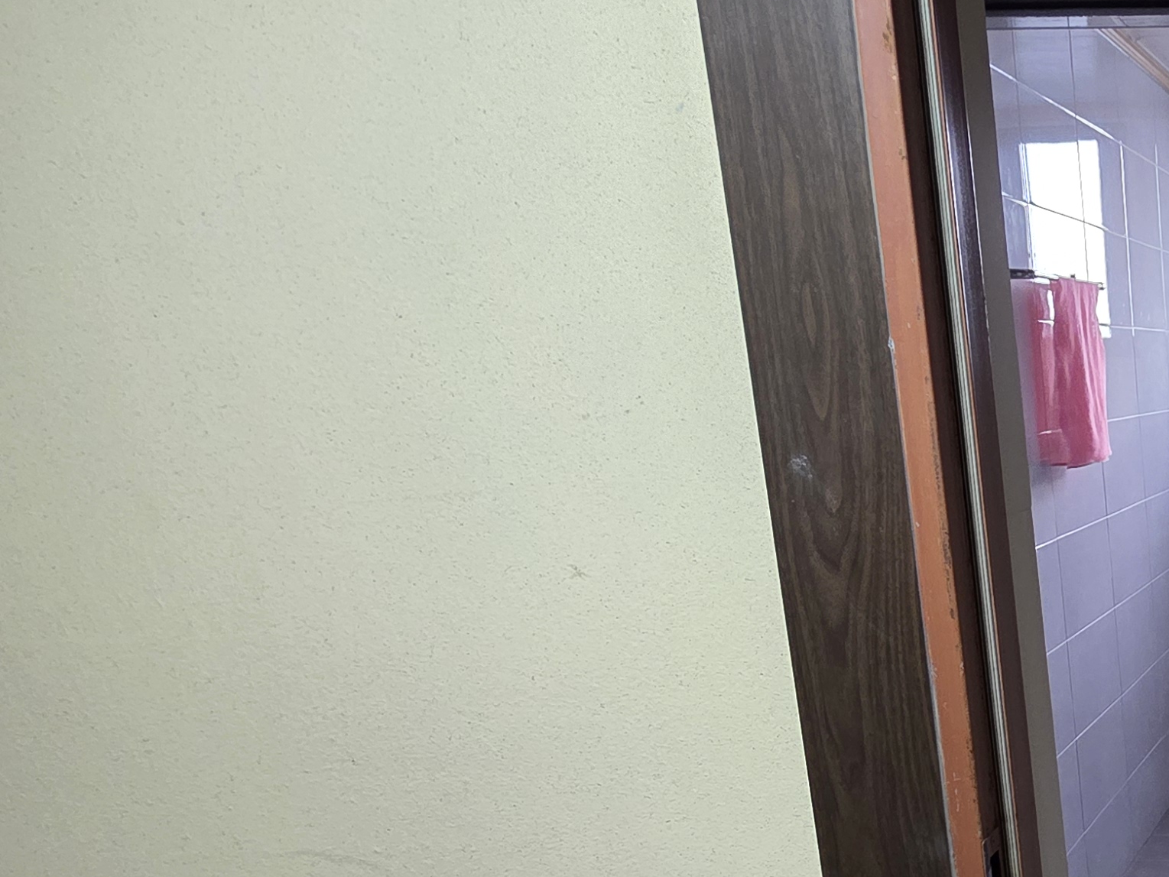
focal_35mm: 34
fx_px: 1148
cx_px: 1419
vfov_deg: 40.5
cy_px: 664
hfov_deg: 38.7
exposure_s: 1/60
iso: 500
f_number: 1.9
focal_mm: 2.2
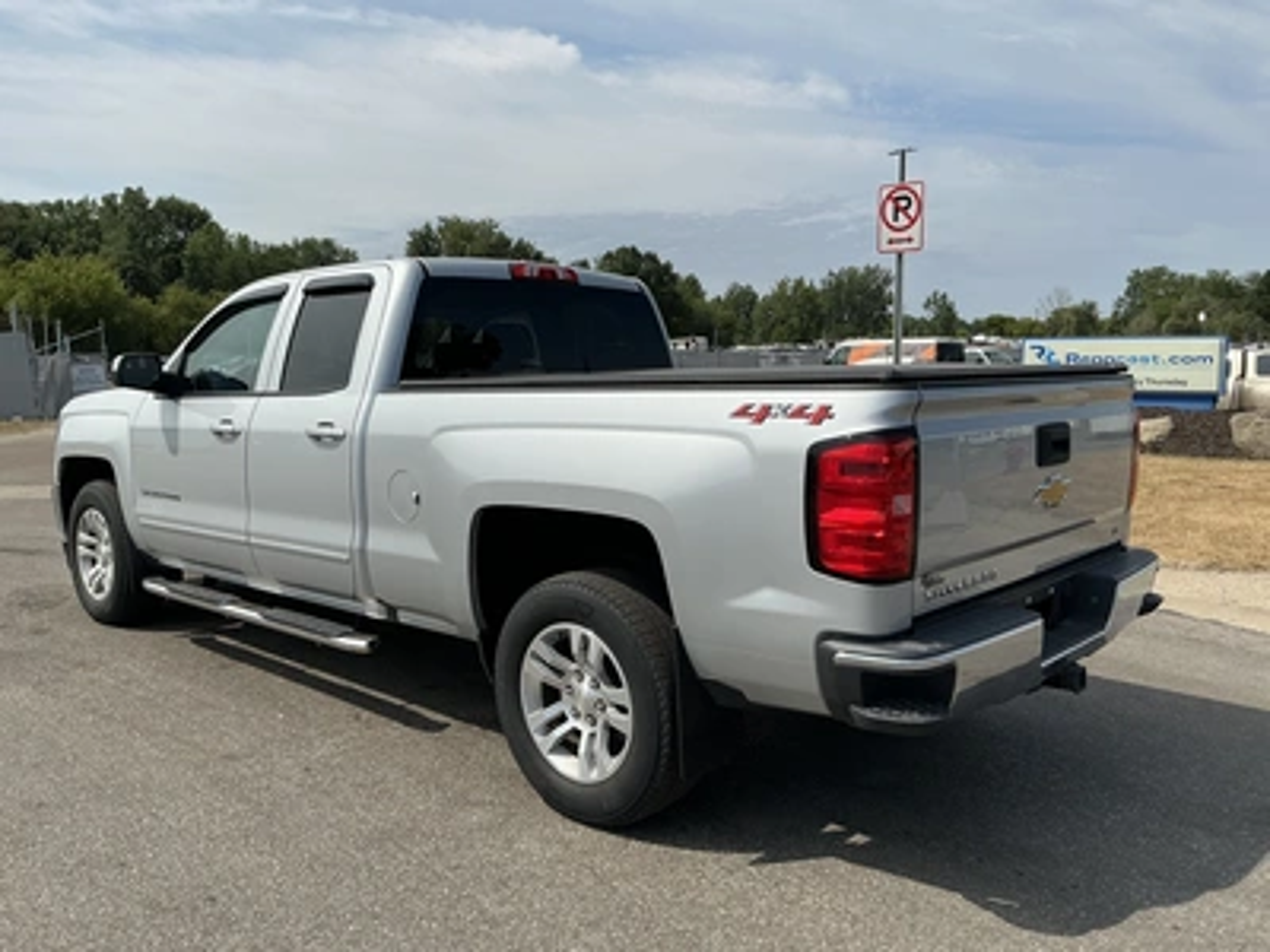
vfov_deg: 49.7
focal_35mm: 28
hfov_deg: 63.4
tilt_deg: -4.4
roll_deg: +0.8
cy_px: 476
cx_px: 635
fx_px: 1027
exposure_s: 1/2667
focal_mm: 3
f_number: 1.8
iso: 25
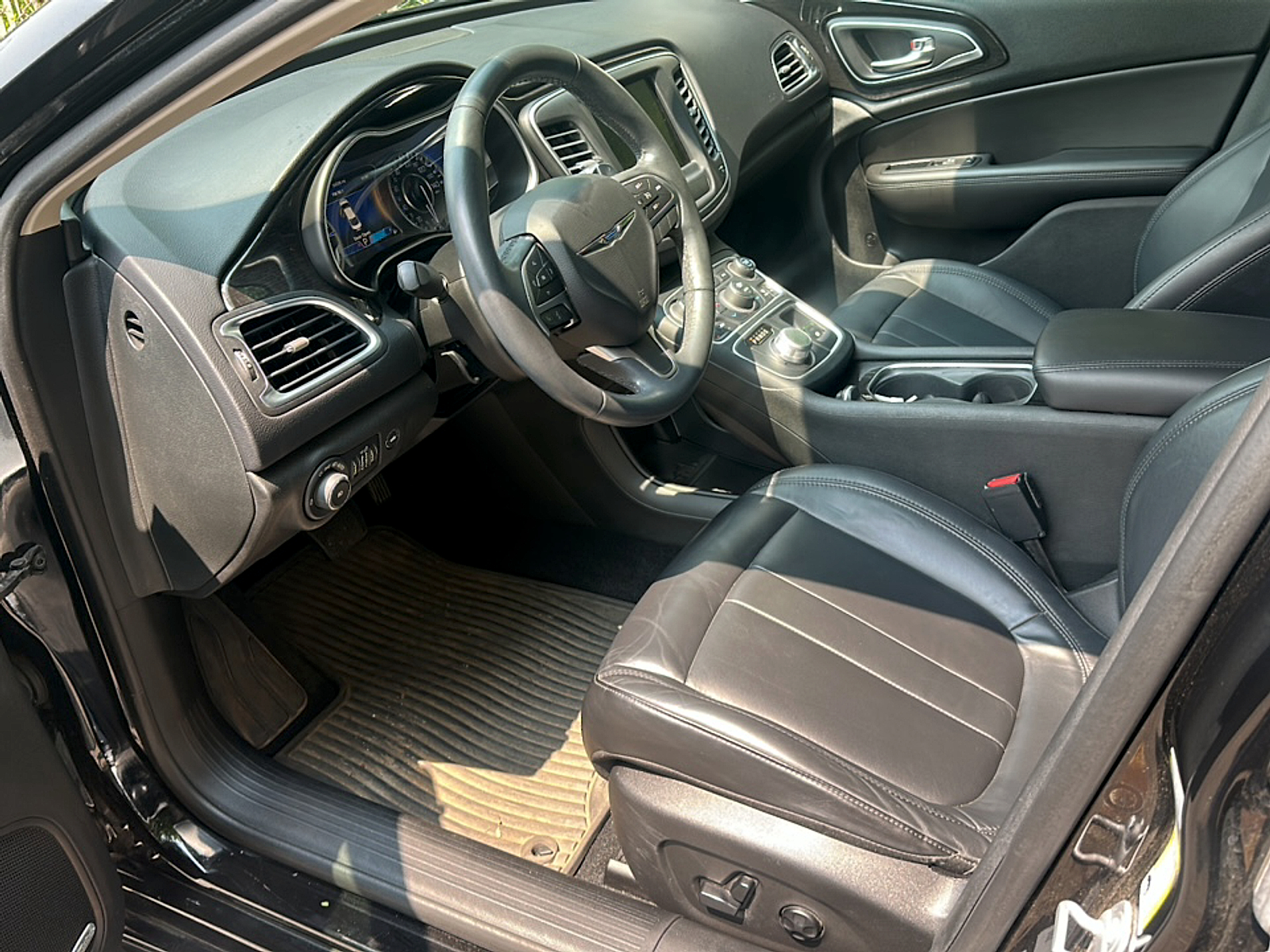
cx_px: 635
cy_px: 476
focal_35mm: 25
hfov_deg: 69.4
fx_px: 917
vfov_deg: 54.9
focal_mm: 6.86
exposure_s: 1/202
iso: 64
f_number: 1.78
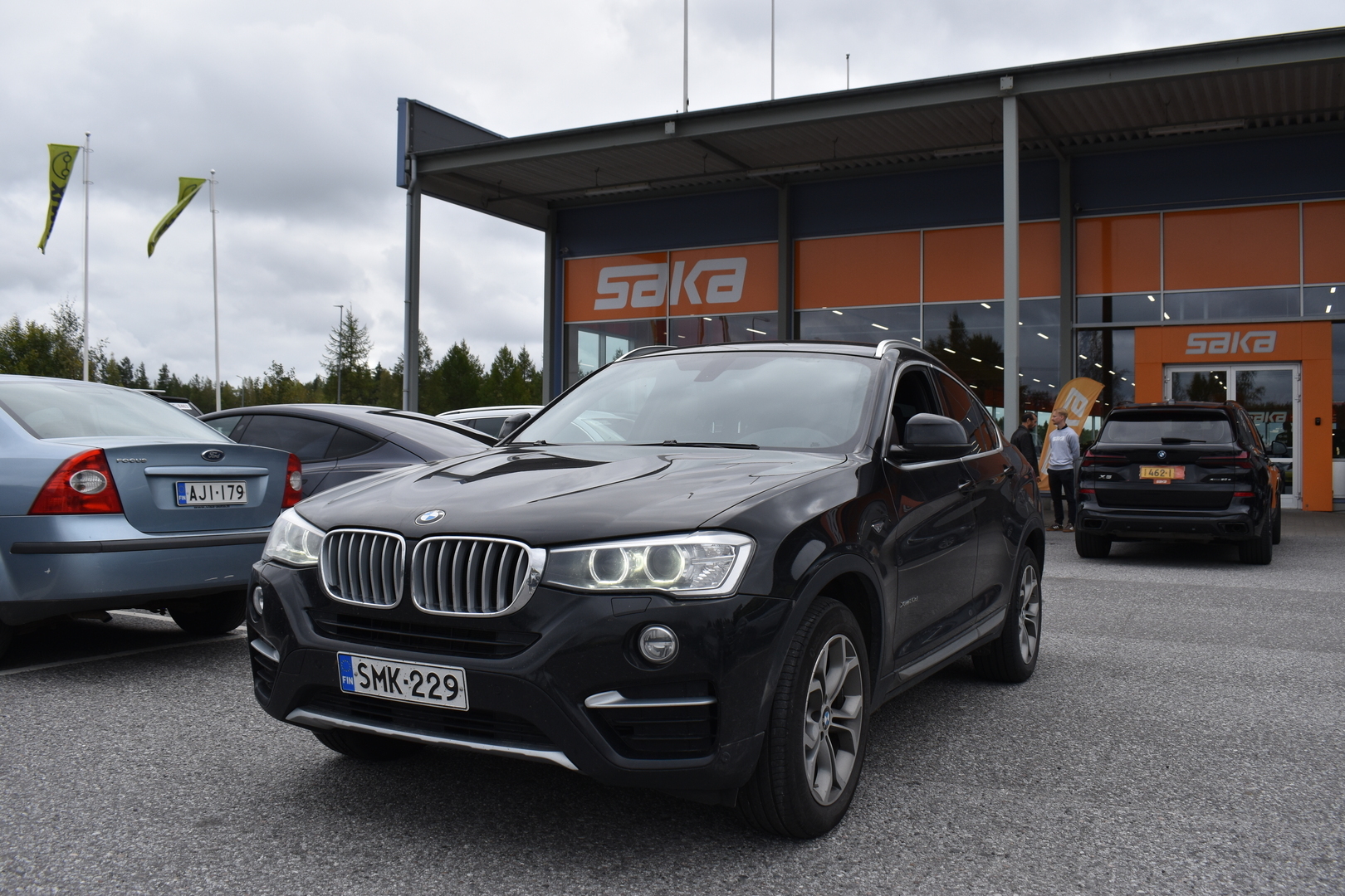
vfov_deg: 41.7
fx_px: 1177
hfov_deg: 59.5
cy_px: 448
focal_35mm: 32
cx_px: 672
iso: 200
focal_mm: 21
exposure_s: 1/500
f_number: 8
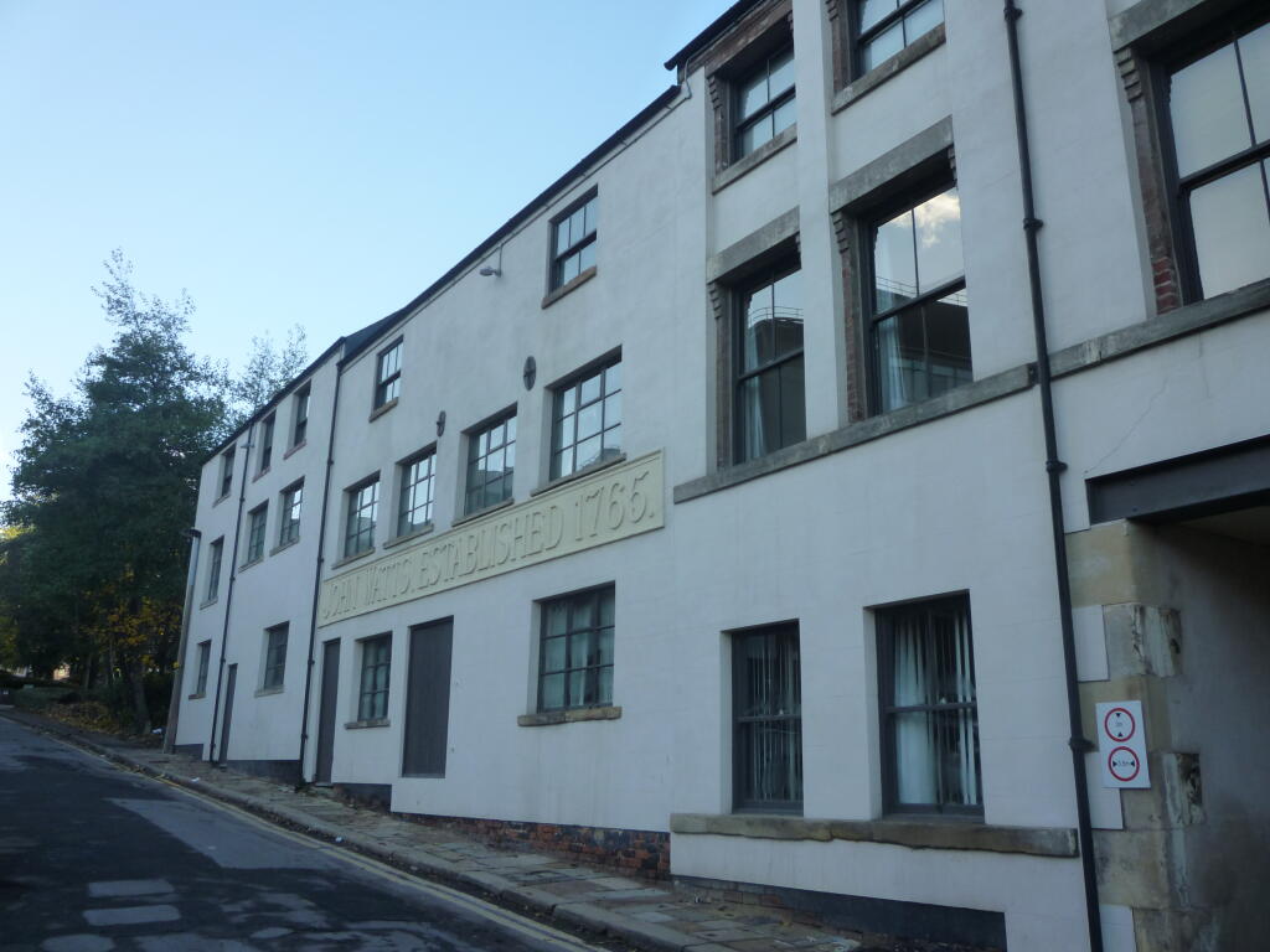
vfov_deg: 48.2
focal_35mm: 29
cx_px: 635
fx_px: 1064
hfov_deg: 61.7
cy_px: 476
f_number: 3.3
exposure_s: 1/200
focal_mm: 5.2
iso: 125
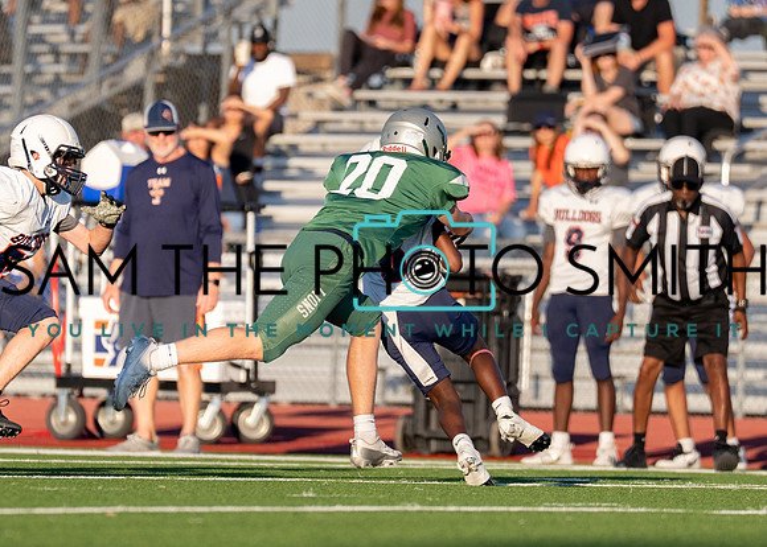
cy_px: 228
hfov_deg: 3.8
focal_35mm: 528
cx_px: 359
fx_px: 11497
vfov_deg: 2.7
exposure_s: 1/4000
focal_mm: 200
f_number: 2.8
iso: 320
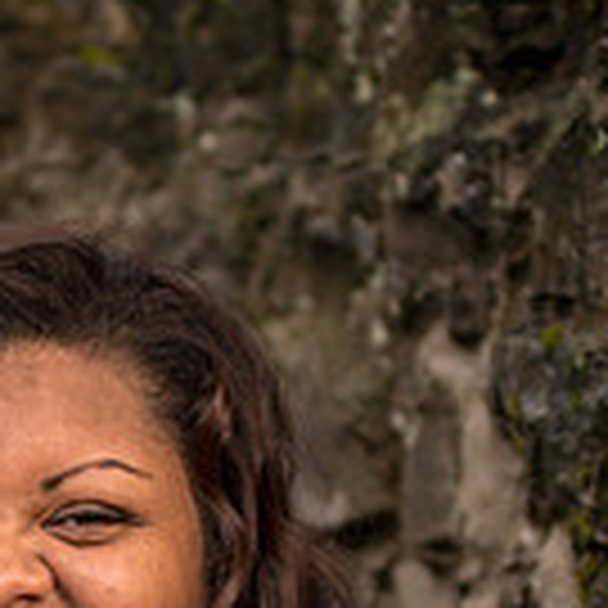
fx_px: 5703
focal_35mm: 287
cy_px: 840
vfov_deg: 6.0
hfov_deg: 6.1
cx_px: 1
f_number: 2.8
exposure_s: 1/125
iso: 200
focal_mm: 70
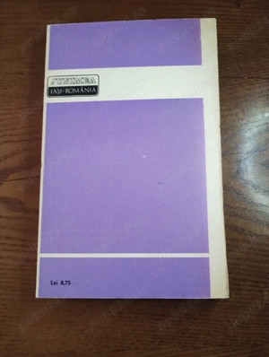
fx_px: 289
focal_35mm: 28
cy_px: 178
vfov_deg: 63.4
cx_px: 134
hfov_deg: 49.9
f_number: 1.8
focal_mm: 4.27
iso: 944
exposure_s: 1/33.3
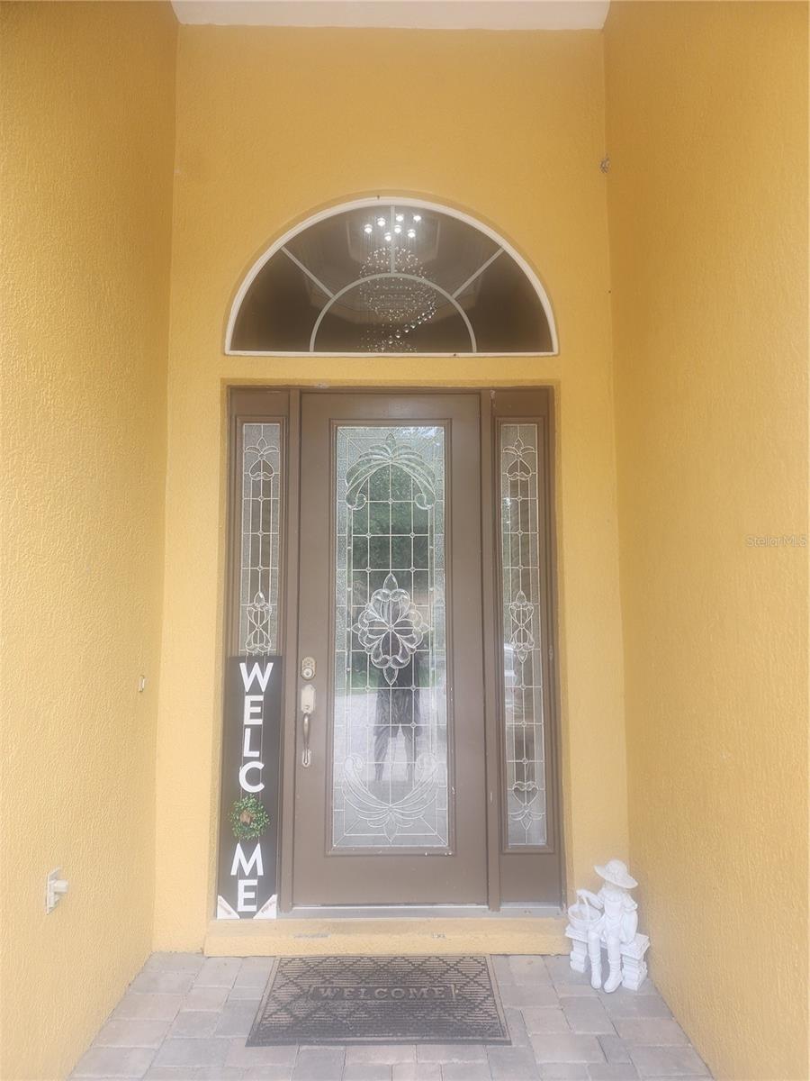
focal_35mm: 23
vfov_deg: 73.9
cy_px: 540
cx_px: 405
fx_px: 718
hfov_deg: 58.9
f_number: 1.8
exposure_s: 1/180
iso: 80
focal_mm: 6.4
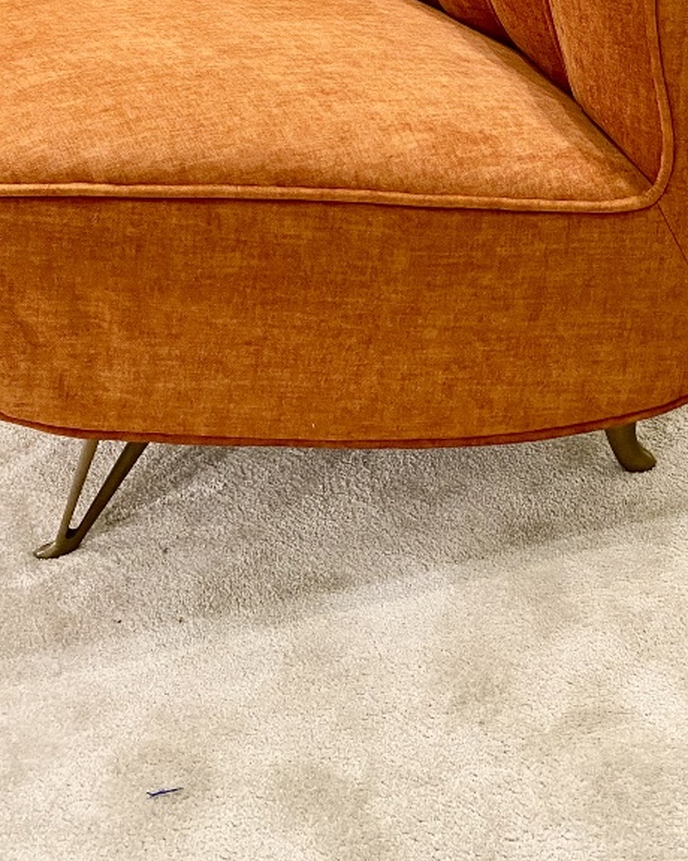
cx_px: 571
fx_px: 1349
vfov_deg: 33.2
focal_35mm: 53
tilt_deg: -21.4
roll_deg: +1.9
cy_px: 58
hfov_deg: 27.9
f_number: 1.8
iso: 200
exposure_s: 1/50
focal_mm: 4.25
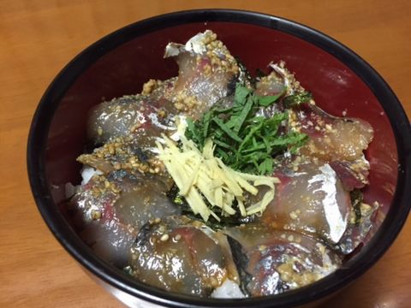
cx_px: 206
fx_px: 344
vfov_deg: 48.2
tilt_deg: -54.5
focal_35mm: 29
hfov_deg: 61.7
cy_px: 154
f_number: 2.2
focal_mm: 4.15
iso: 200
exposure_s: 1/30
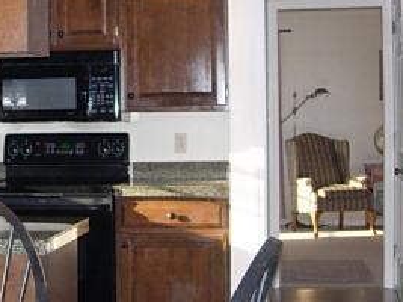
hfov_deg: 20.9
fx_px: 1059
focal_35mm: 91
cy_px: 133
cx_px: 17
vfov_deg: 16.2
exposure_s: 1/140
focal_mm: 7.8
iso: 173
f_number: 2.8
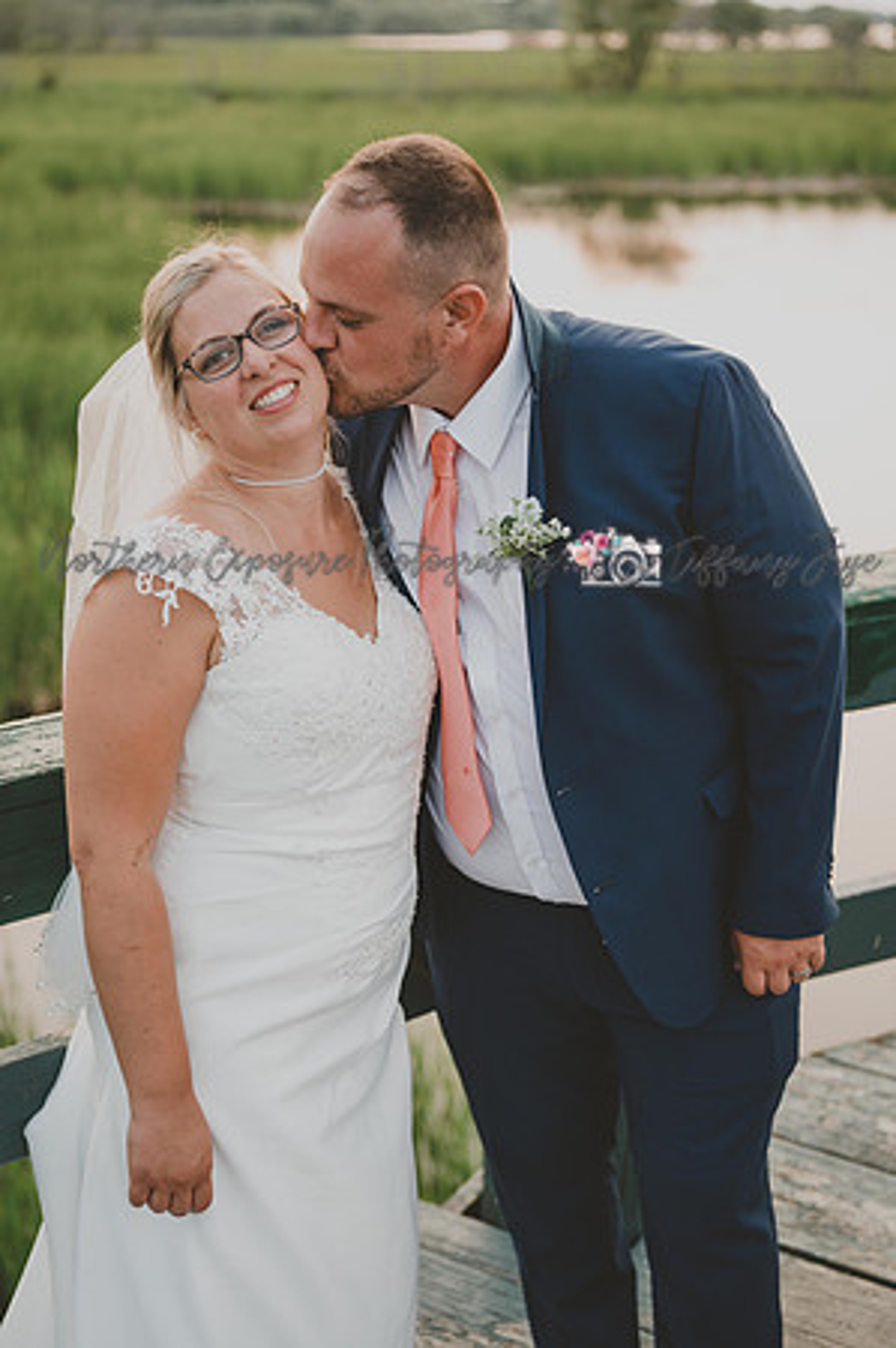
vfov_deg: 39.6
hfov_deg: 26.9
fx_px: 1871
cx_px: 448
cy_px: 674
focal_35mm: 50
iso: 400
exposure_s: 1/160
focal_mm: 50
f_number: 2.8
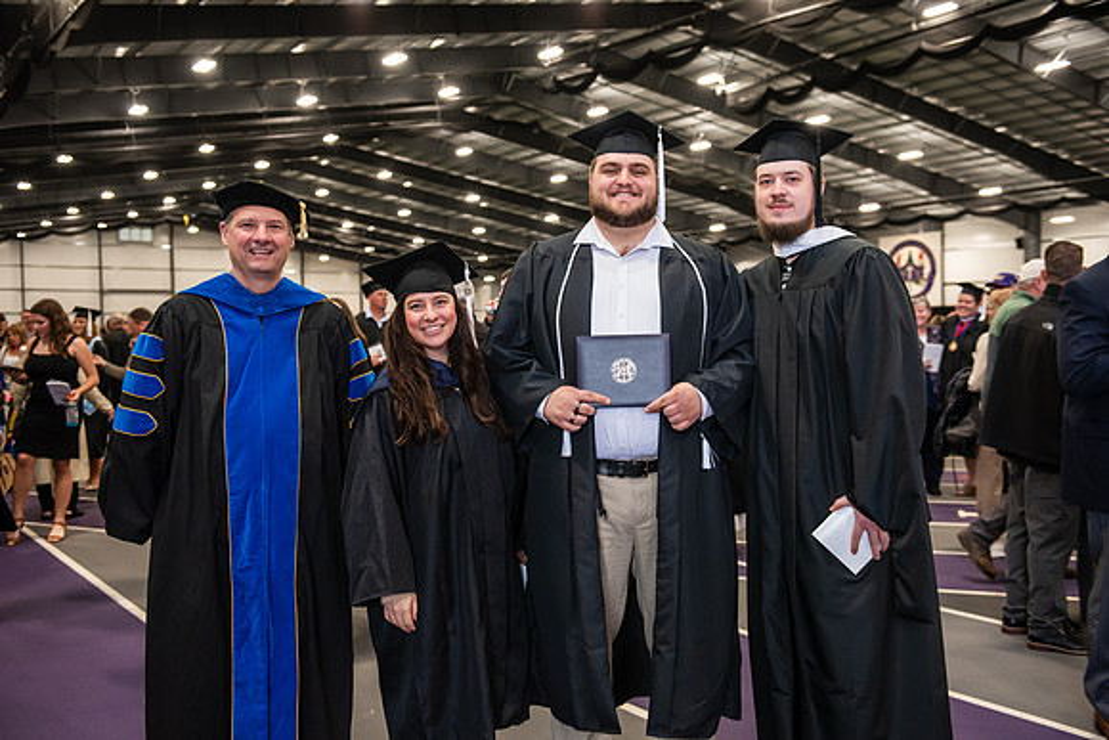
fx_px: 1109
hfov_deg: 53.1
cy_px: 370
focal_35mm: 36
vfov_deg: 36.9
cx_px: 554
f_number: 3.5
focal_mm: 36
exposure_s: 1/200
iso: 2500
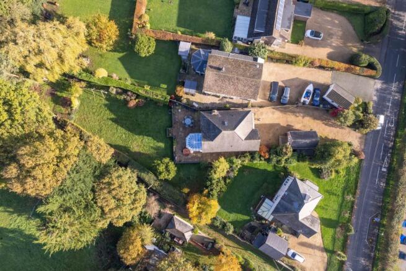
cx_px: 203
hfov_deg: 78.6
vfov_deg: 57.3
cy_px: 136
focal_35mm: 22
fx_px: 248
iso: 100
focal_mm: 8.38
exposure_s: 1/100
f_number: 2.8
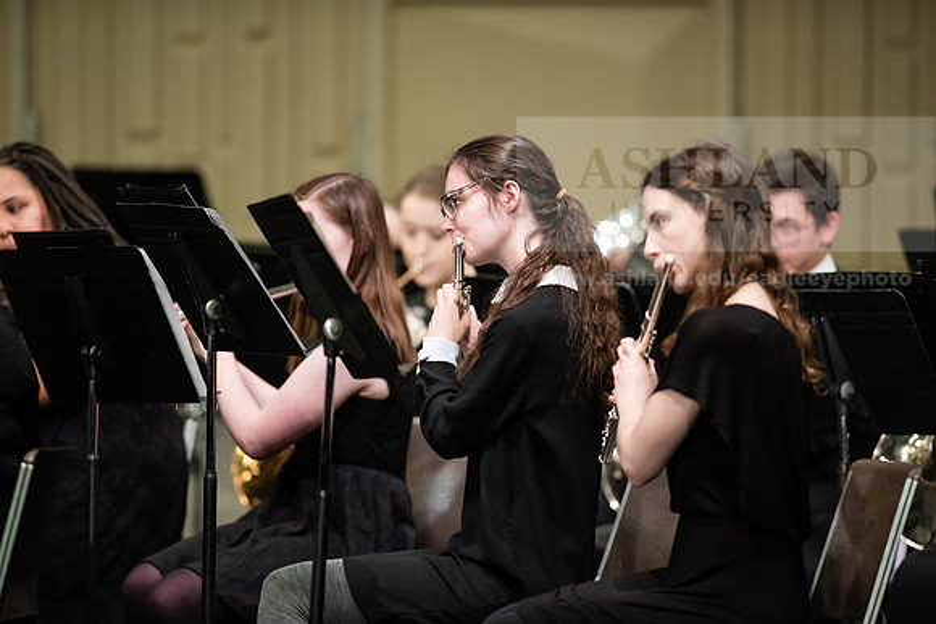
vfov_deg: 4.6
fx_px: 7801
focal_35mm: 300
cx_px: 468
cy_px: 312
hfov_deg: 6.9
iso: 3200
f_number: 3.2
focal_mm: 300
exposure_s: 1/250
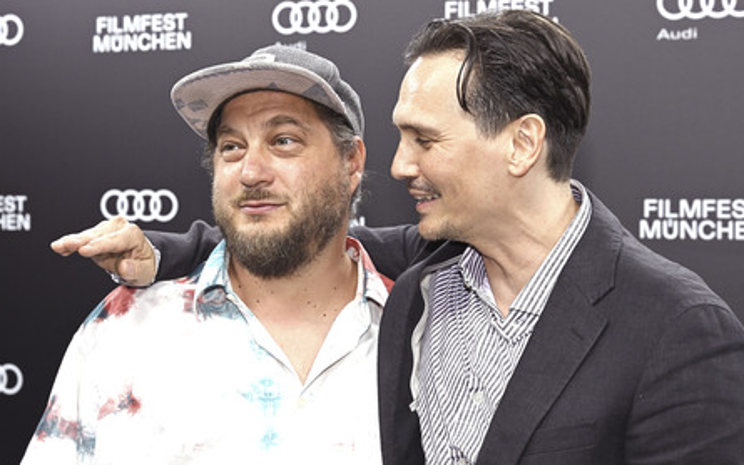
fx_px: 1318
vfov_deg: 20.0
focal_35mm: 65
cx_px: 370
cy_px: 239
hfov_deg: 31.5
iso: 800
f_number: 6.3
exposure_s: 1/200
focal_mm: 63
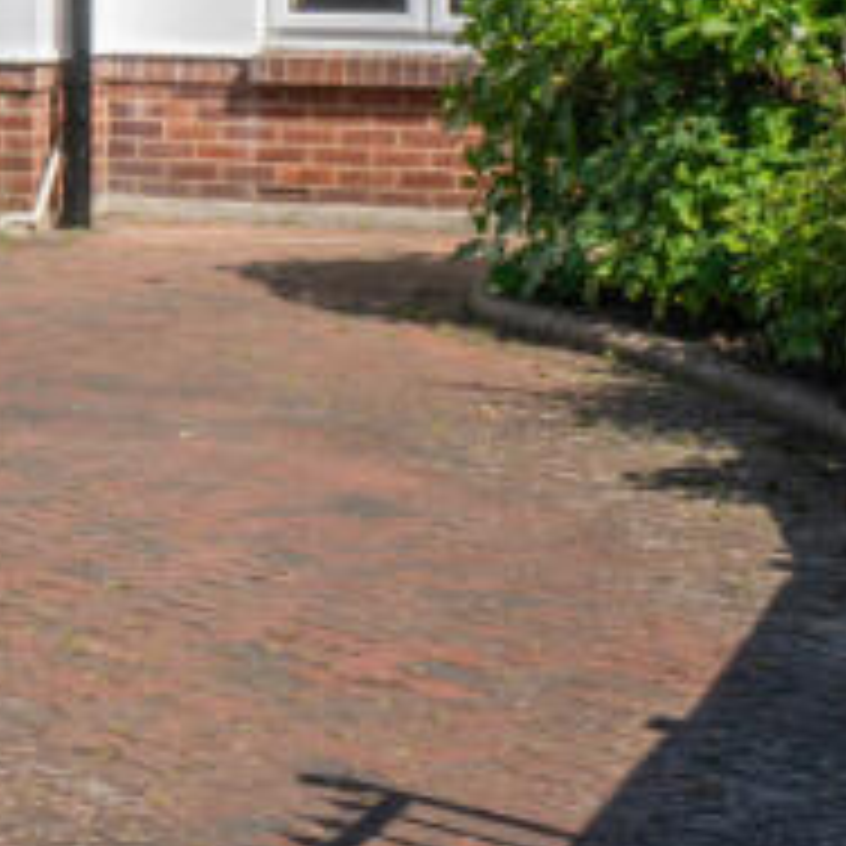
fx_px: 3843
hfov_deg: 11.7
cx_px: -612
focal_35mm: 139
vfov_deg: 12.3
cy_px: -178
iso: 200
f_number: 11
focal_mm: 30
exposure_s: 1/400
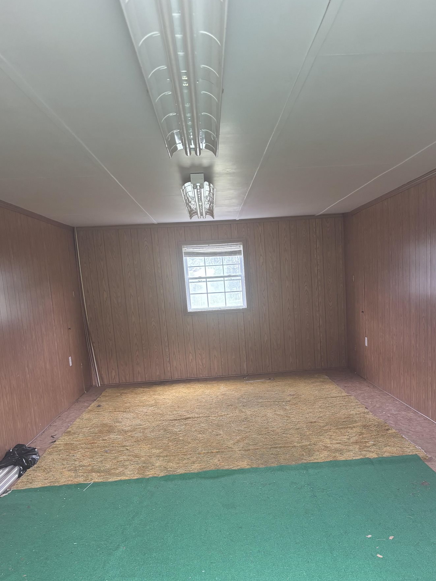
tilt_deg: -8.6
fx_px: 571
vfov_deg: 53.1
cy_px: 377
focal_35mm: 34
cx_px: 258
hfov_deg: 41.6
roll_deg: +2.9
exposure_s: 1/115
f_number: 1.6
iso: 125
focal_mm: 5.96
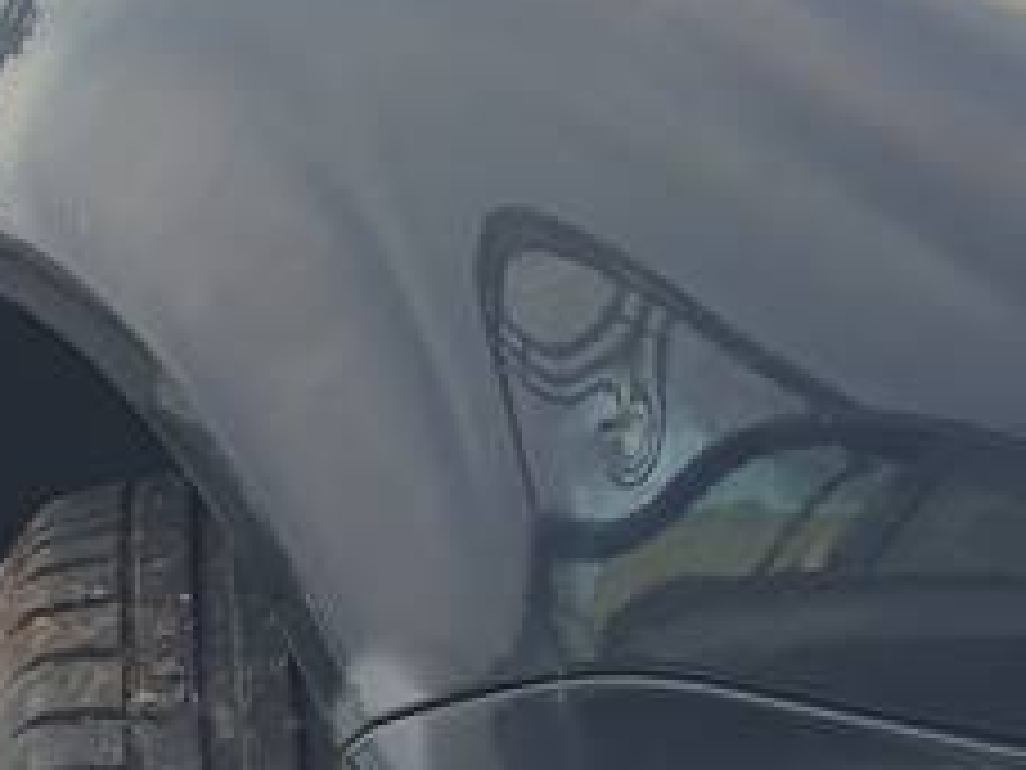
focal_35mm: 164
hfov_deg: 11.6
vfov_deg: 9.0
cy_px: 865
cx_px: 1458
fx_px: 4861
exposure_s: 1/100
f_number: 2.4
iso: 50
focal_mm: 4.3
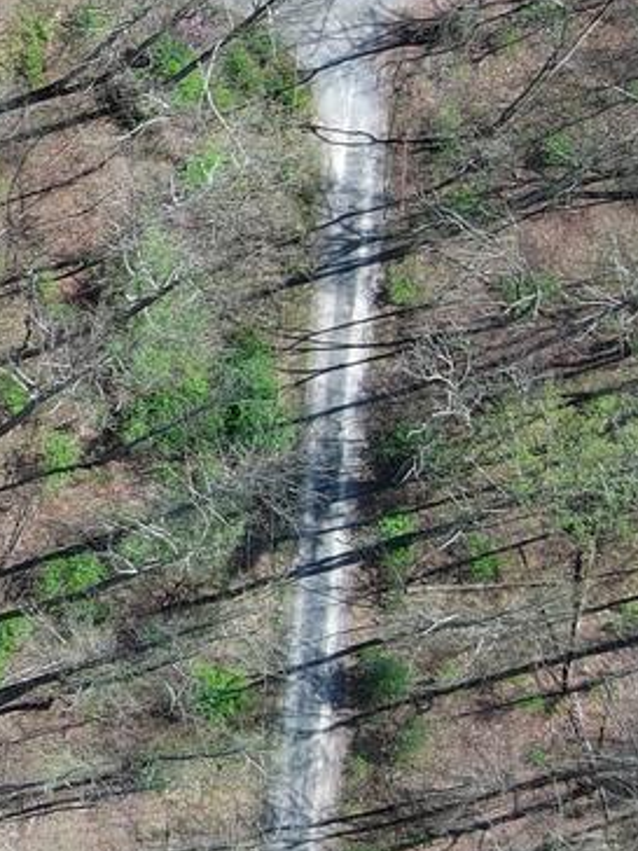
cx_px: -876
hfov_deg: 8.6
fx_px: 3858
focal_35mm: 157
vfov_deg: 12.6
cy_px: 254
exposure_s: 1/561
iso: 100
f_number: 2.8
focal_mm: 10.57
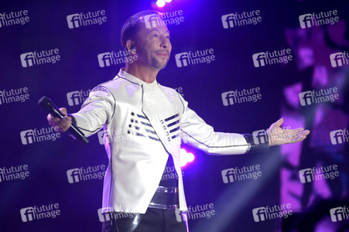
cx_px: 174
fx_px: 4844
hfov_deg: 4.1
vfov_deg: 2.7
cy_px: 116
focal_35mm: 500
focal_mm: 500
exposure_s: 1/800
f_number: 5.6
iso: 12800
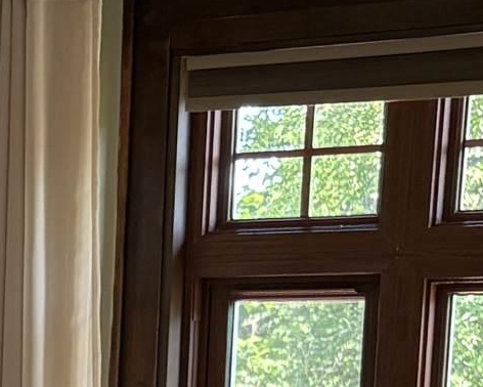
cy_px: 832
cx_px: -494
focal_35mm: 165
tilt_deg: -13.2
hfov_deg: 10.7
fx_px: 2360
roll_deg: +1.1
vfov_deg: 8.7
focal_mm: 5.96
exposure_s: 1/68
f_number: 1.6
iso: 125
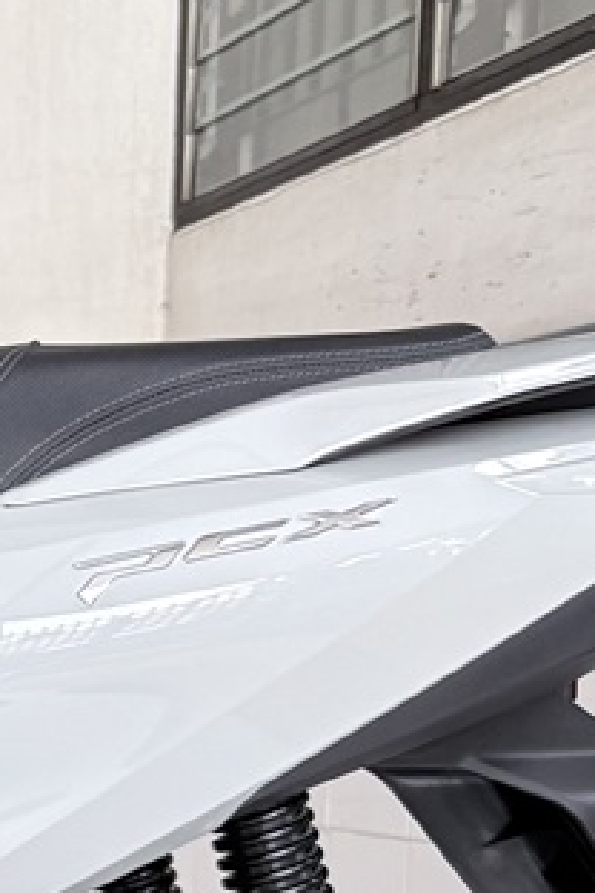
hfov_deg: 10.5
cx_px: -872
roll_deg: +0.5
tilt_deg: -5.1
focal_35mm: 111
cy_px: 876
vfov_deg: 18.0
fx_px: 2752
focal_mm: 5.96
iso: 64
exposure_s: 1/122
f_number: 1.6
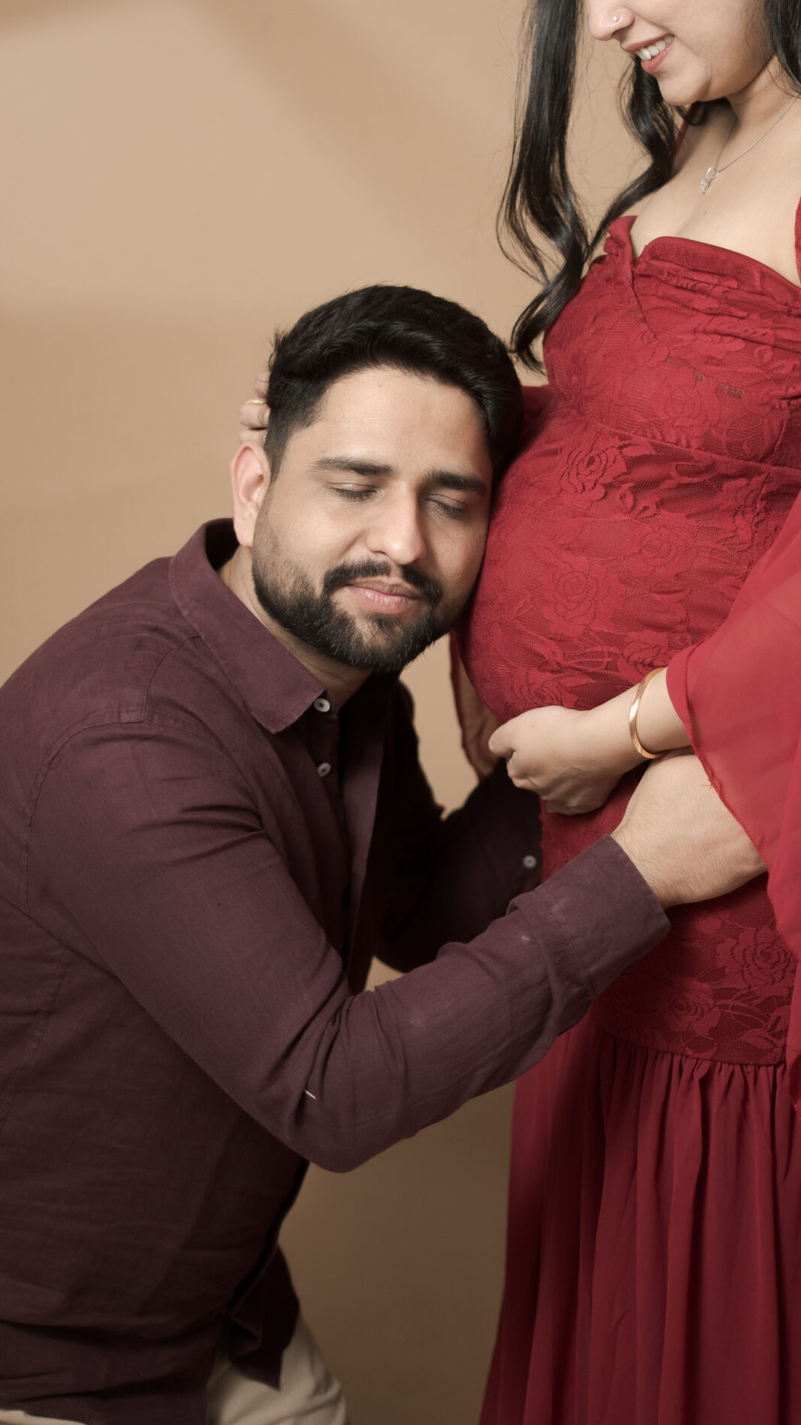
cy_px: 515
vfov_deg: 29.6
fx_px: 2682
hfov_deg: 17.0
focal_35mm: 71
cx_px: 503
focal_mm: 50
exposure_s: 1/200
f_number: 1.8
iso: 800
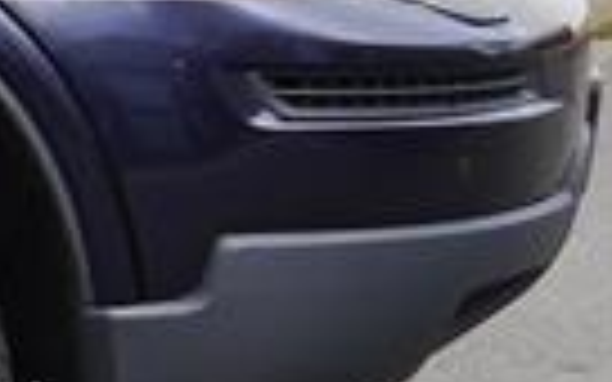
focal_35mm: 320
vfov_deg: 4.1
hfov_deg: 5.8
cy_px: -22
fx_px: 5337
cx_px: -1674
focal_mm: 20
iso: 160
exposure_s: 1/400
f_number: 4.2
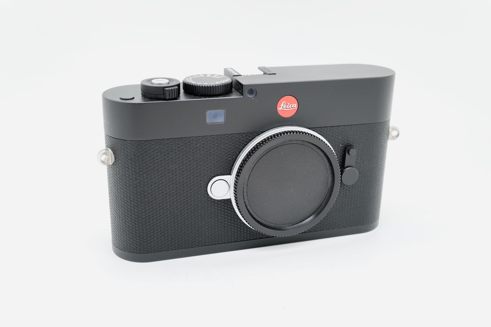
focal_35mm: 43
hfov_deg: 45.4
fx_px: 587
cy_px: 164
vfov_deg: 31.2
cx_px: 246
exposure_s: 1/60
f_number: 9
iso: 800
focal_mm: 43
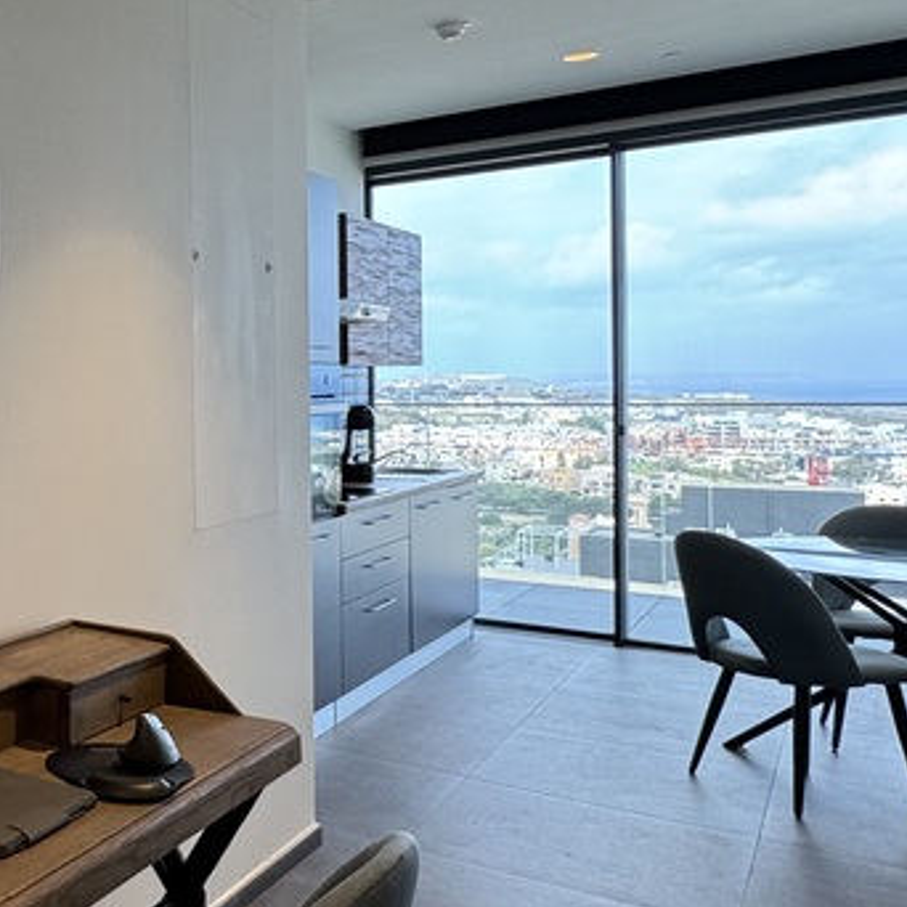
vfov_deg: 44.8
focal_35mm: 37
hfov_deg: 34.6
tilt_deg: -0.6
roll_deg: +0.3
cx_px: -215
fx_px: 1097
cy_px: 400
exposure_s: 1/100
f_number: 2.2
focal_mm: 2.22
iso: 80
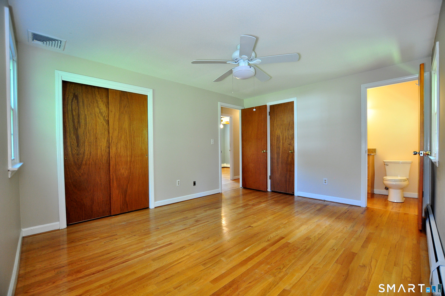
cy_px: 148
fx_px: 185
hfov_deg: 100.5
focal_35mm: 15
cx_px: 222
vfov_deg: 77.2
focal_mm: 10
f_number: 4
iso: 640
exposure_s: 1/30
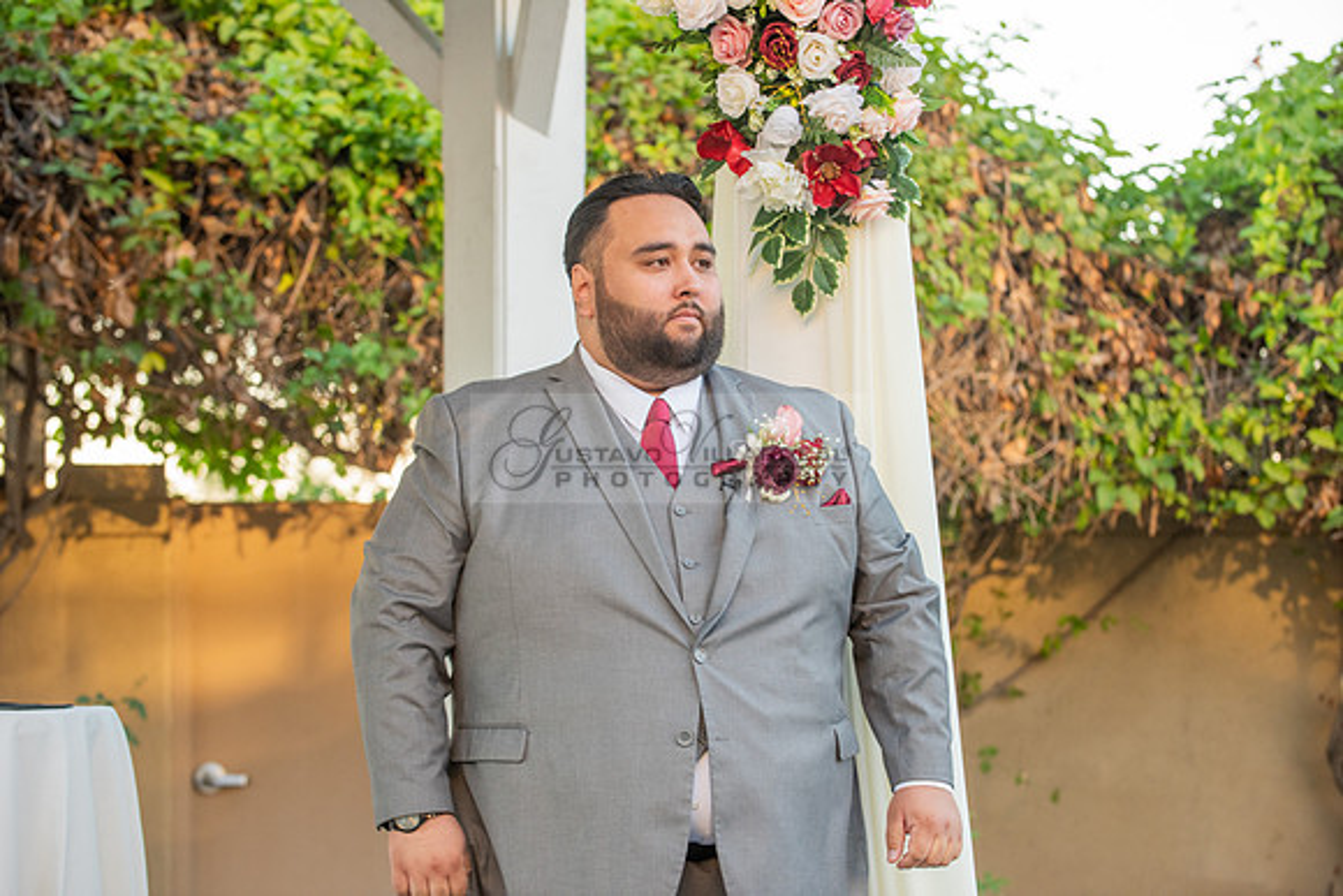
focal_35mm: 102
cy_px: 448
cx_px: 672
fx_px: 3806
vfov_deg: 13.4
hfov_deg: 20.0
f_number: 4
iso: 800
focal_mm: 102
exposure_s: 1/320
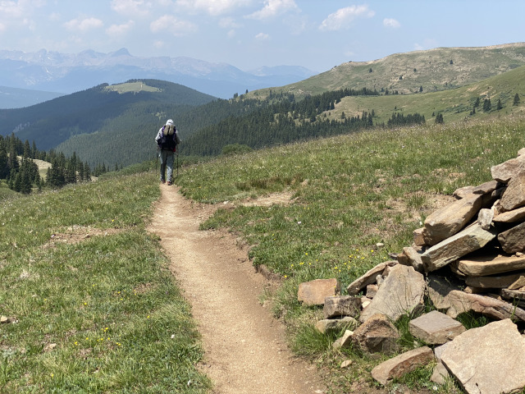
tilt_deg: -9.4
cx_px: 262
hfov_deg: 36.8
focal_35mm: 52
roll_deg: -0.3
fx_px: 789
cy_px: 197
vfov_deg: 28.0
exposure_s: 1/1712
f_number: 2
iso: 20
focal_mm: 6
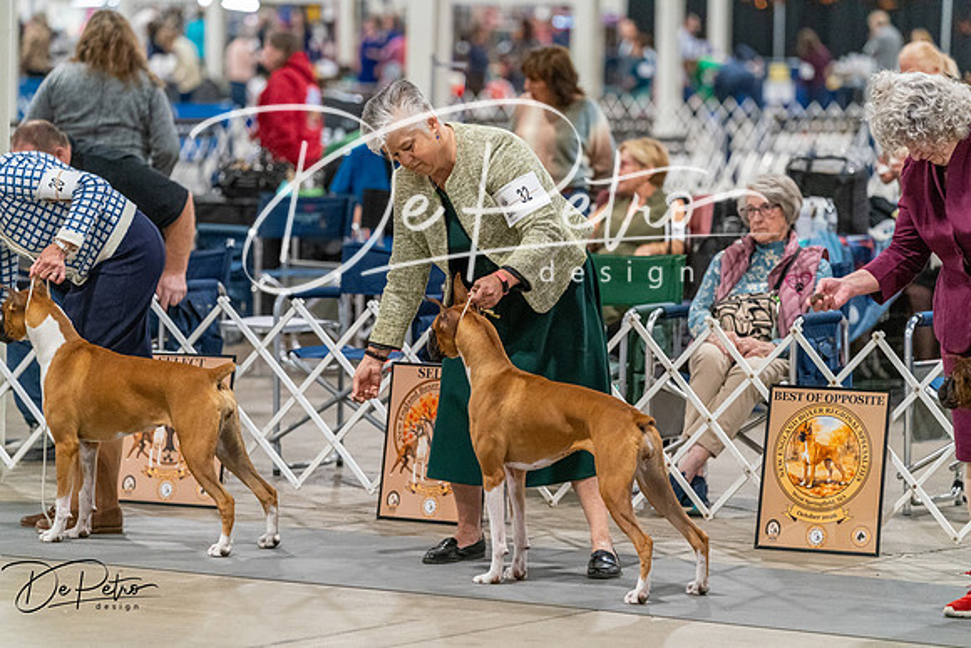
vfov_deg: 7.7
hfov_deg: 11.5
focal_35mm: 178
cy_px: 324
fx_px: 4802
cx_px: 486
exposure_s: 1/250
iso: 6400
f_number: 3.5
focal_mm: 178
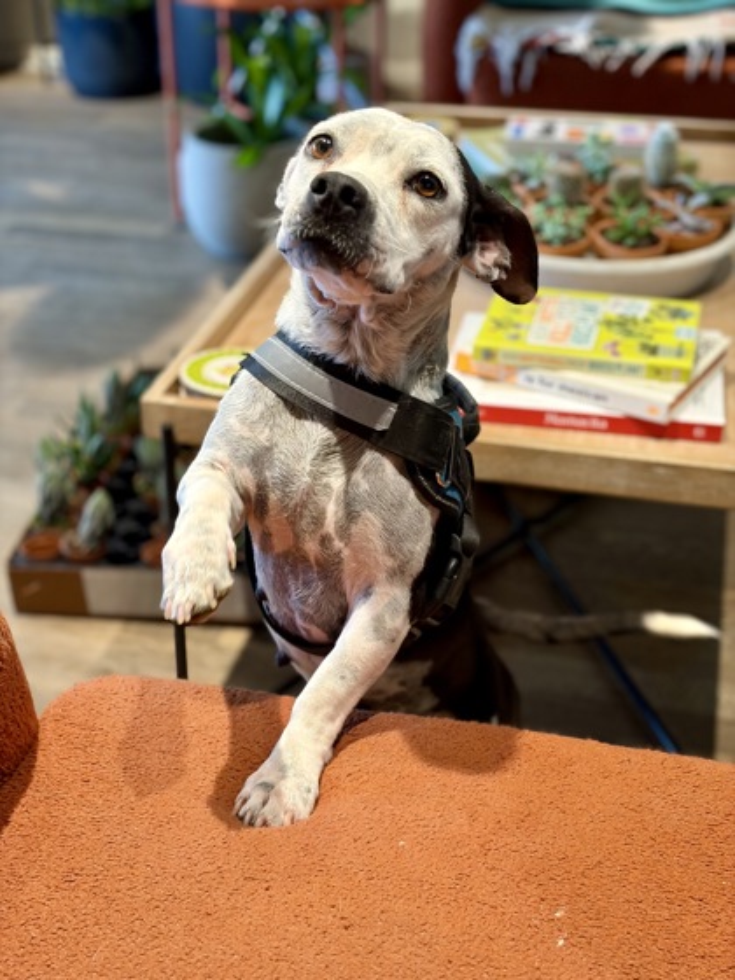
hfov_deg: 28.0
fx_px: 1472
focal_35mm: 52
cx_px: 368
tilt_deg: -30.7
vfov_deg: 36.8
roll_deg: -0.4
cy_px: 490
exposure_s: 1/60
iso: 100
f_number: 1.6
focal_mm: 5.96
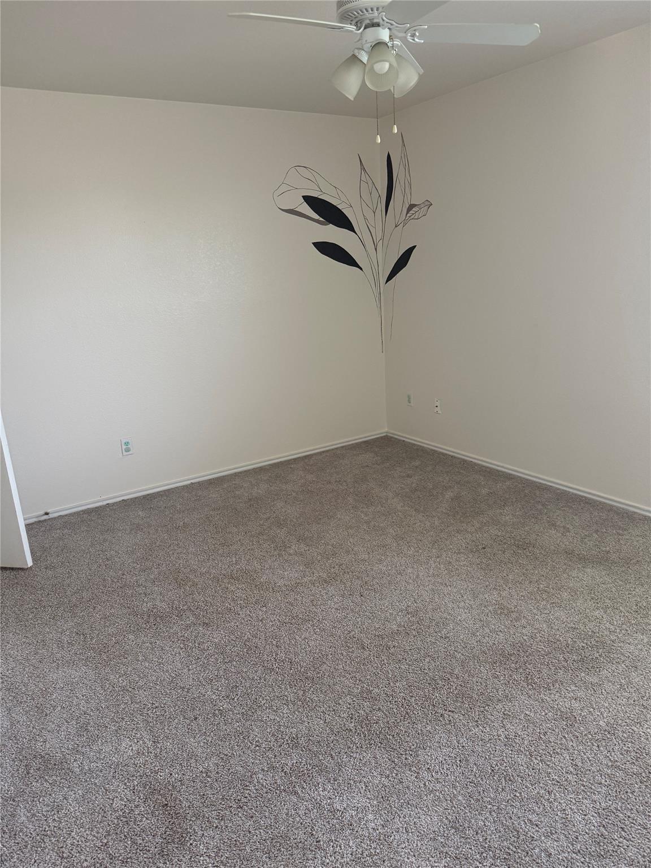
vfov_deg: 71.6
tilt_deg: -14.6
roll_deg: +3.1
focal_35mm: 24
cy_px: 434
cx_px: 326
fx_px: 602
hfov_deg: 56.8
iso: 200
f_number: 1.78
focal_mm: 6.76
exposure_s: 1/72
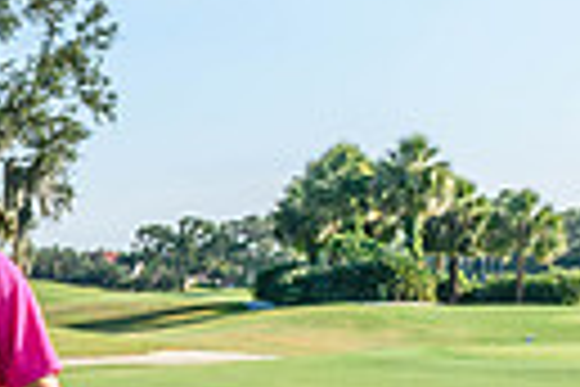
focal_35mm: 121
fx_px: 1949
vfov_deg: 11.0
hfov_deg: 15.3
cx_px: -364
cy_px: 511
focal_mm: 18
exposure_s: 1/400
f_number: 10
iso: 200
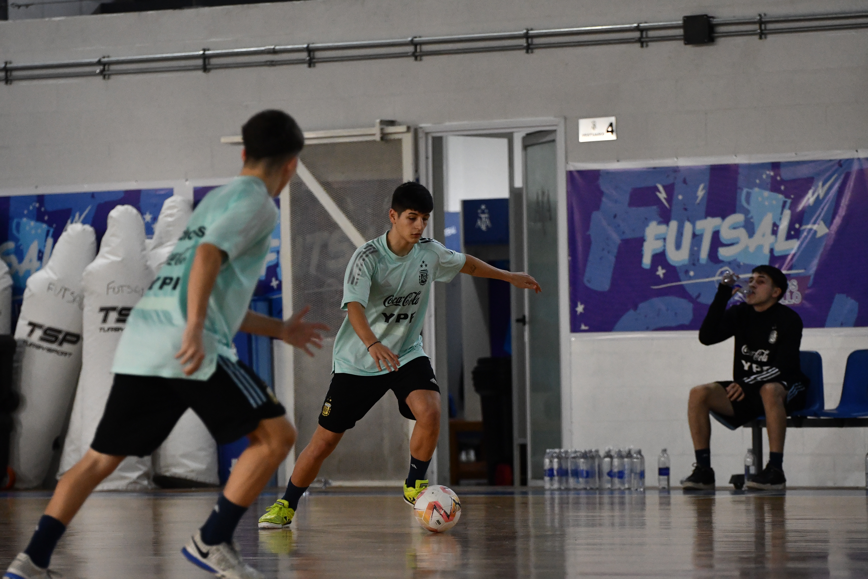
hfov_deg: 10.2
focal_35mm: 202
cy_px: 290
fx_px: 4870
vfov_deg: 6.8
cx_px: 434
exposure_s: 1/1250
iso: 2500
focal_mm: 135
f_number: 2.8
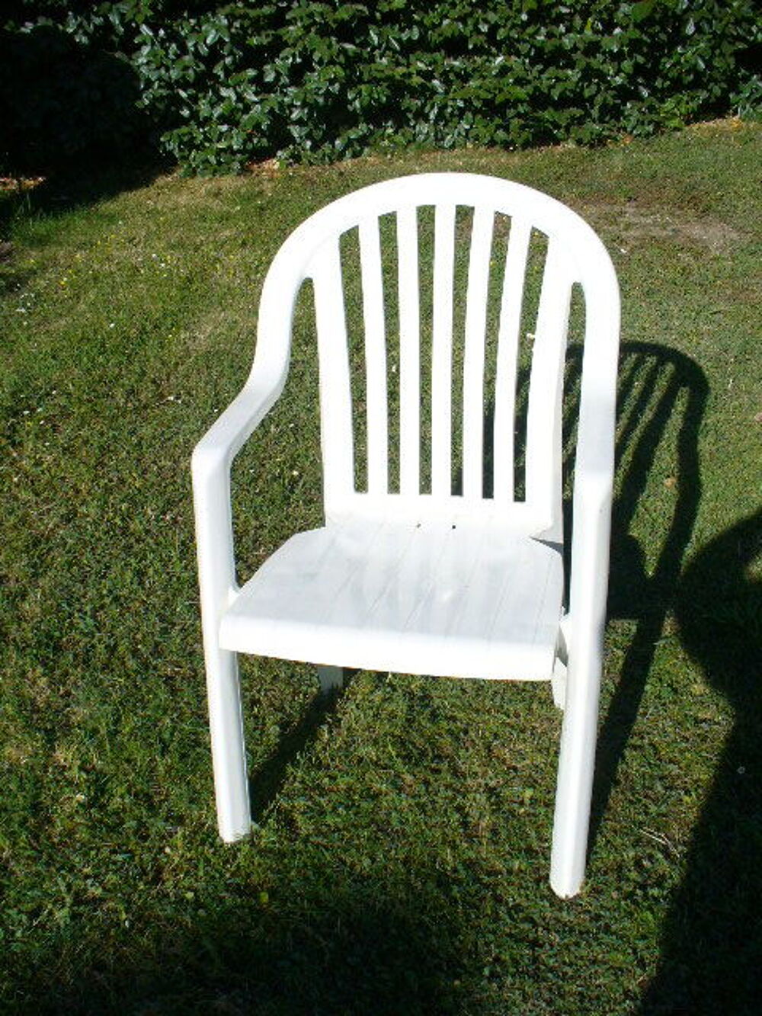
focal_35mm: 37
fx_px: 1086
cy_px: 508
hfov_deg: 38.7
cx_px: 381
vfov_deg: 50.1
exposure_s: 1/500
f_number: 5.6
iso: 80
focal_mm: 6.1
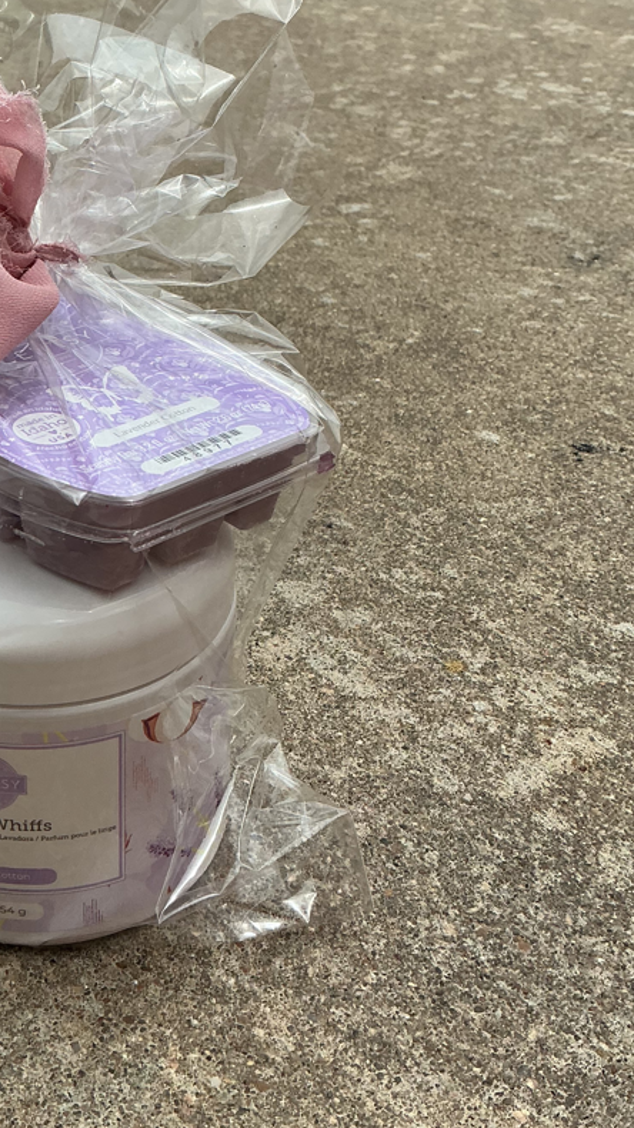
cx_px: 127
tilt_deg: -29.3
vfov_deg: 42.5
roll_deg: +1.7
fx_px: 1435
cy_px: 417
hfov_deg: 24.5
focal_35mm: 48
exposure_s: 1/3534
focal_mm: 3
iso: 25
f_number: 1.8
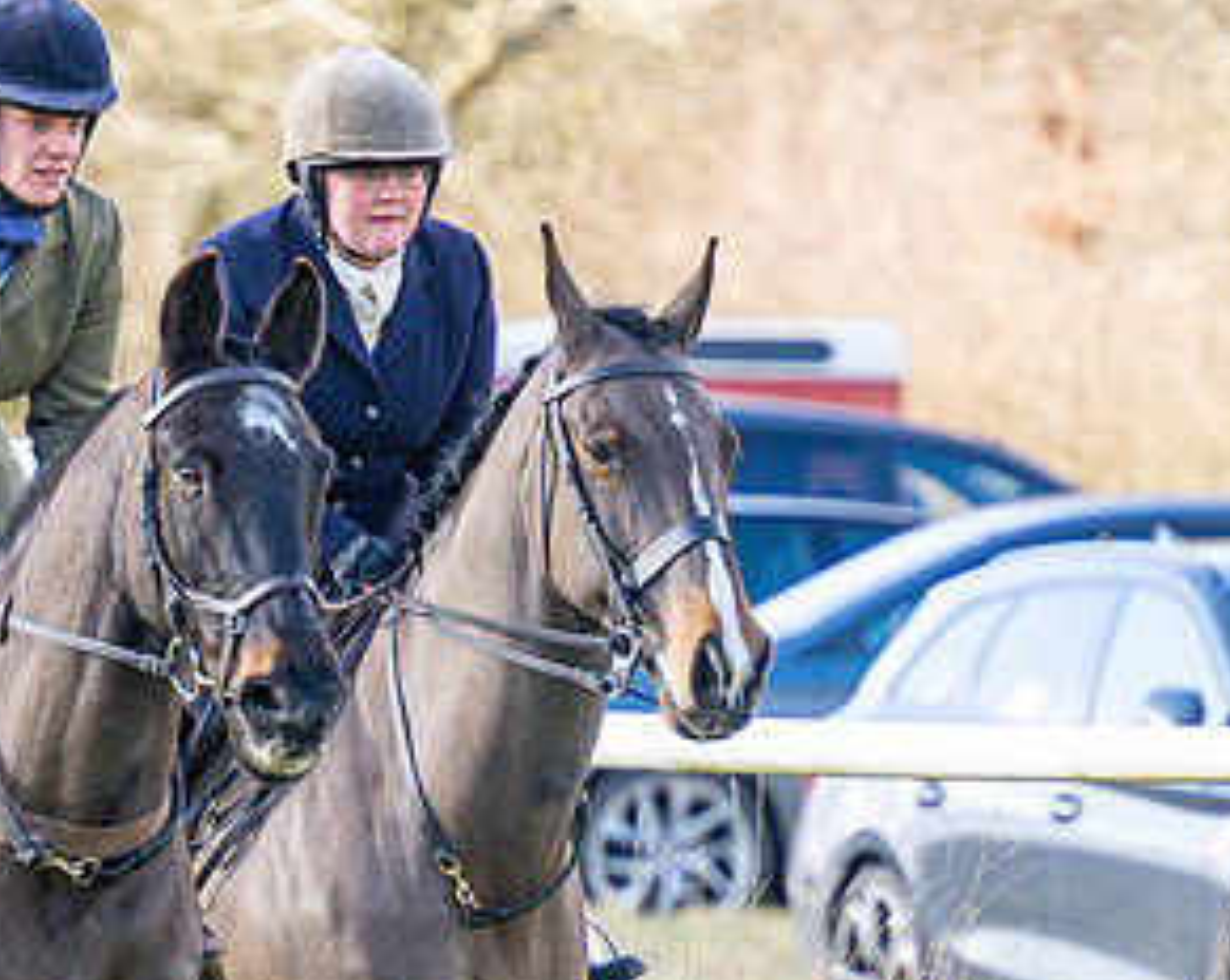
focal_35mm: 790
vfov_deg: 2.0
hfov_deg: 2.5
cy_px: 842
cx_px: 391
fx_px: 28720
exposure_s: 1/1000
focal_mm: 210
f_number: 4
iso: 800
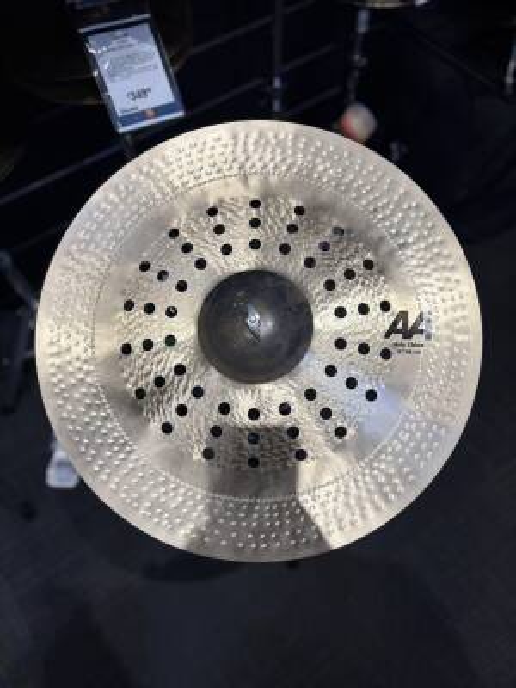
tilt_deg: -61.6
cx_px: 258
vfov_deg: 67.3
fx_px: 517
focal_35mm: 26
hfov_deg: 53.1
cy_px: 344
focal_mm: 5.96
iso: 32
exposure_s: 1/168
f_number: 1.6
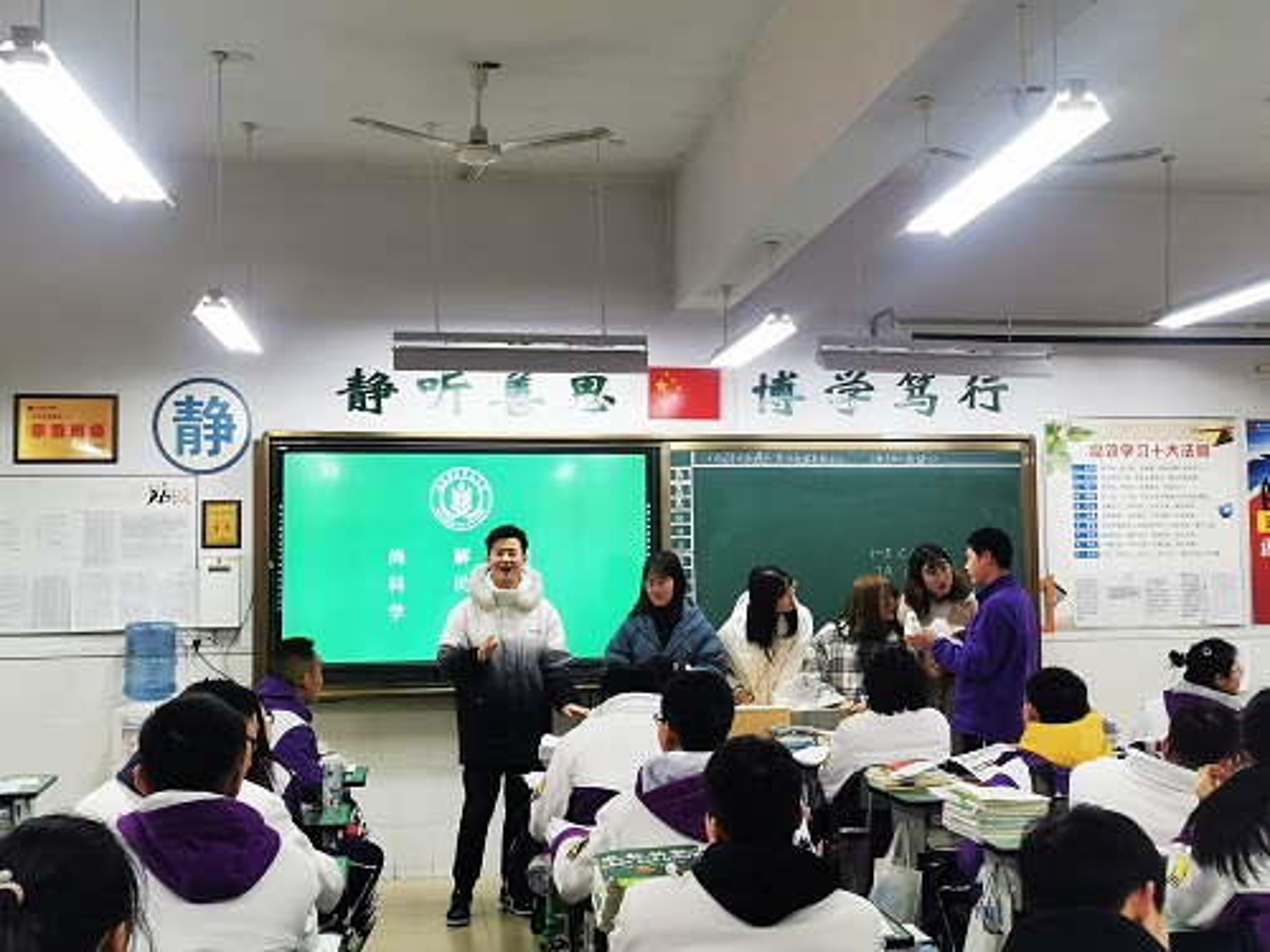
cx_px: 635
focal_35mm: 42
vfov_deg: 34.3
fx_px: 1541
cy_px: 476
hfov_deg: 44.8
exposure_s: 1/100
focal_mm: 5.56
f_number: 1.6
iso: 160
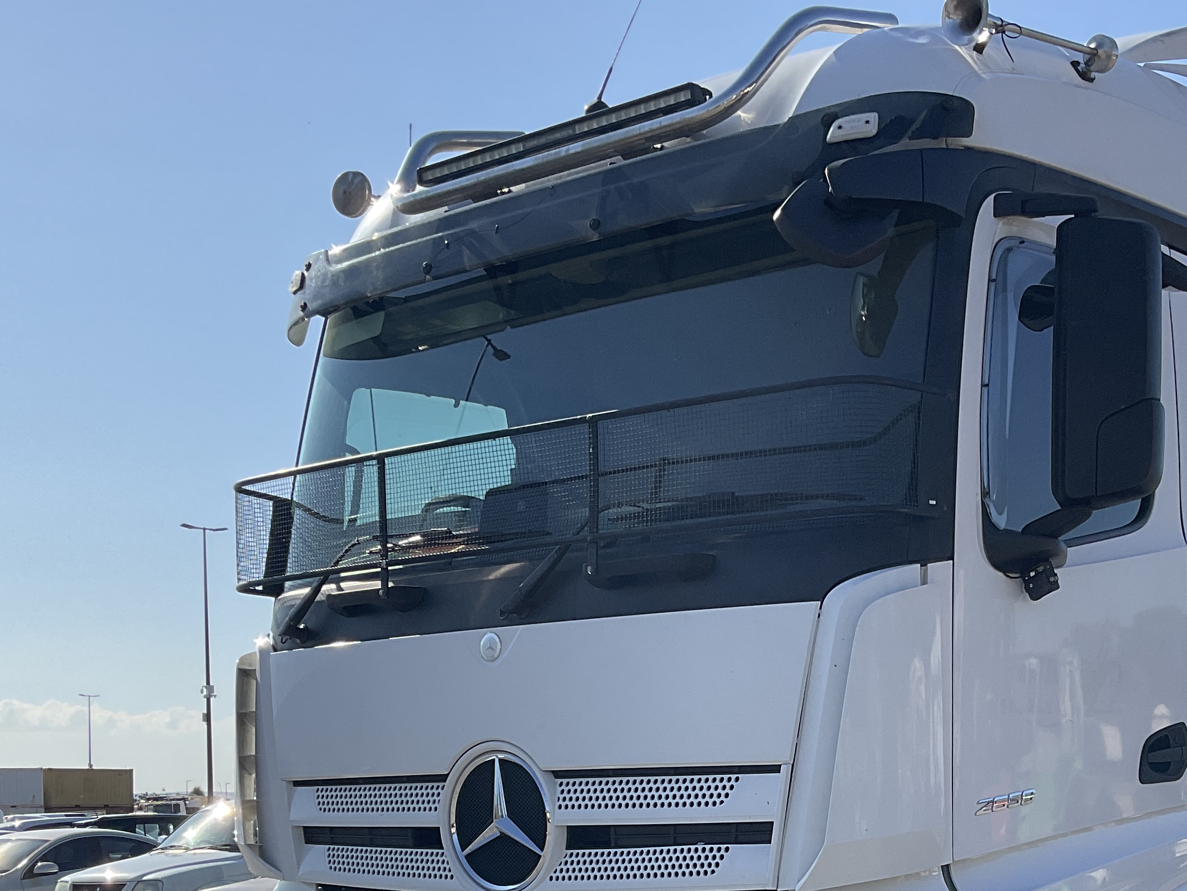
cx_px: 820
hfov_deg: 35.7
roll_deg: +1.3
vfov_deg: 26.6
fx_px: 1818
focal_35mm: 53
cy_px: 792
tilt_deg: -0.2
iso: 16
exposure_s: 1/2320
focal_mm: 3
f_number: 1.8
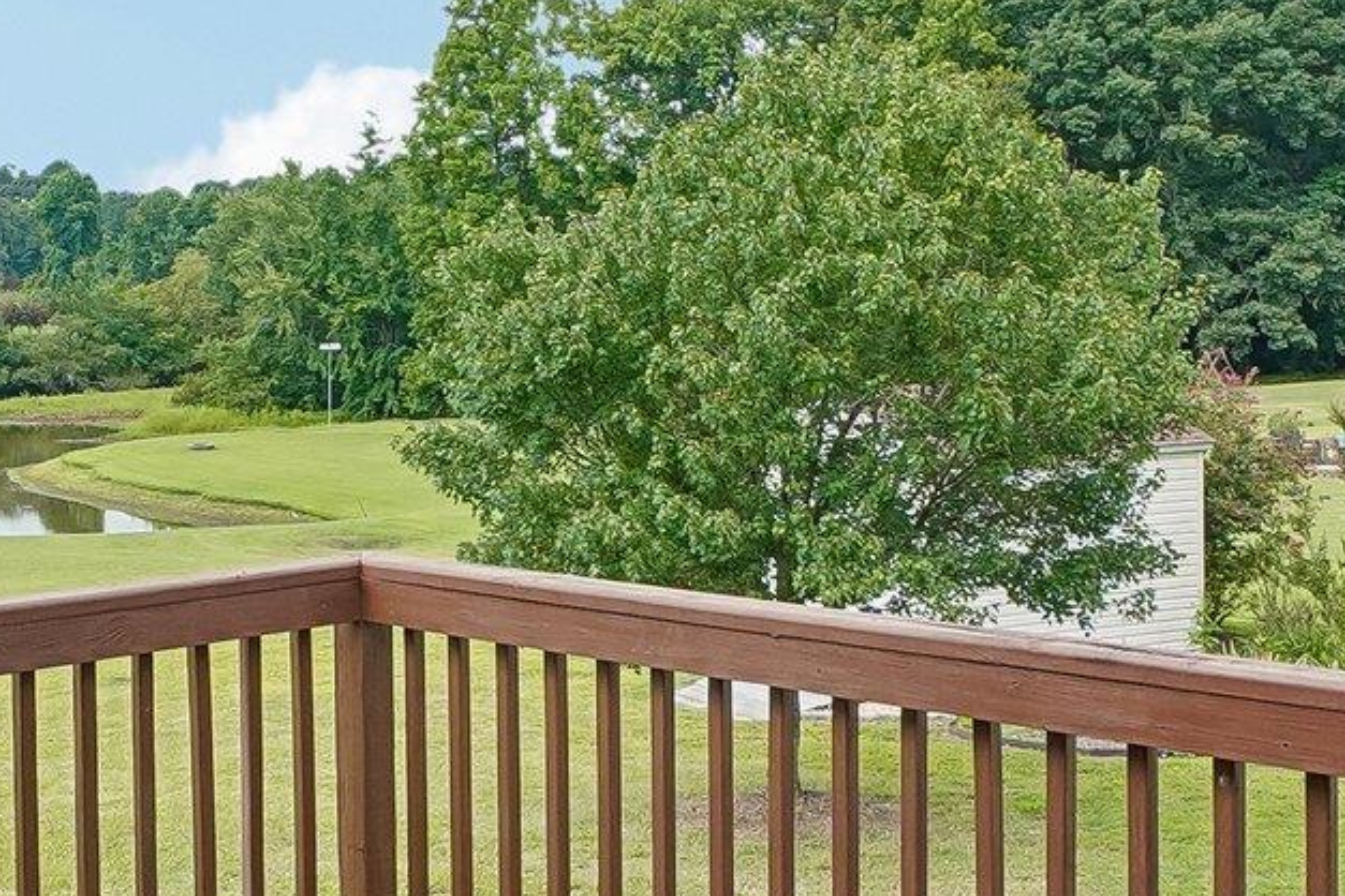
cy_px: 293
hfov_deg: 39.6
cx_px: 386
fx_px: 1831
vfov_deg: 27.3
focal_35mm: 49
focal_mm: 10
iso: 400
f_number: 8
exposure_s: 1/250
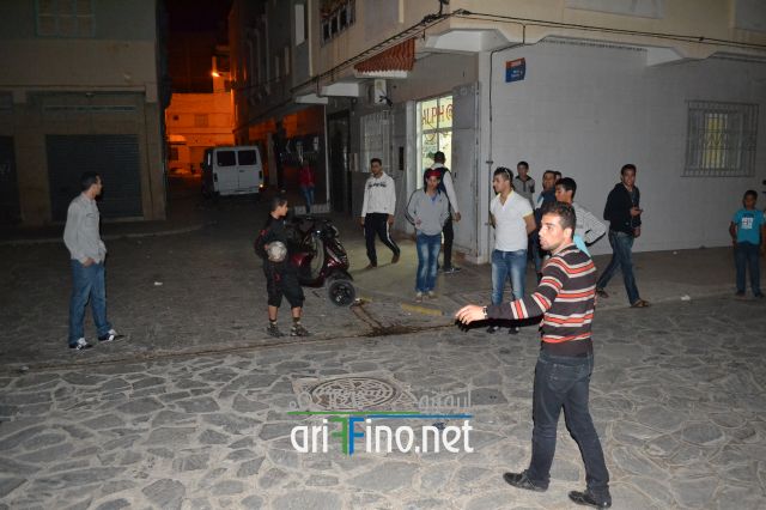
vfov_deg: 47.9
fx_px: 574
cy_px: 255
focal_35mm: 27
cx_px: 383
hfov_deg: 67.4
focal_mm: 18
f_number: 3.5
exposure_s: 1/60
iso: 3200
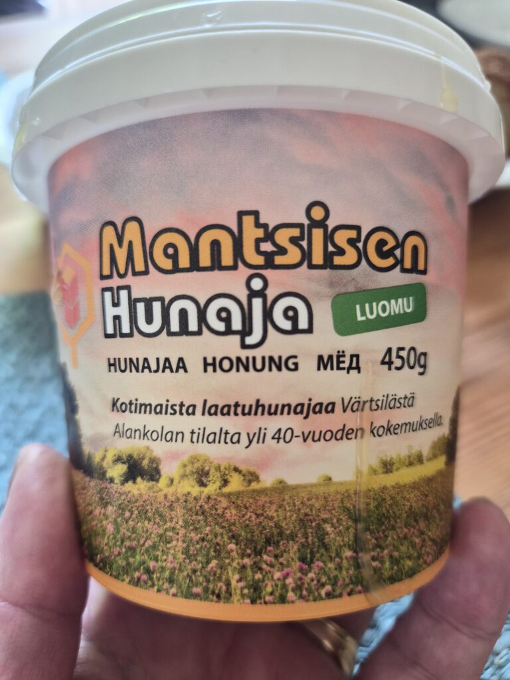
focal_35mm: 23
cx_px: 255
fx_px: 452
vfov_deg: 73.9
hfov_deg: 58.9
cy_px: 340
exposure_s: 1/100
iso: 200
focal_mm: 5.4
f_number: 1.8
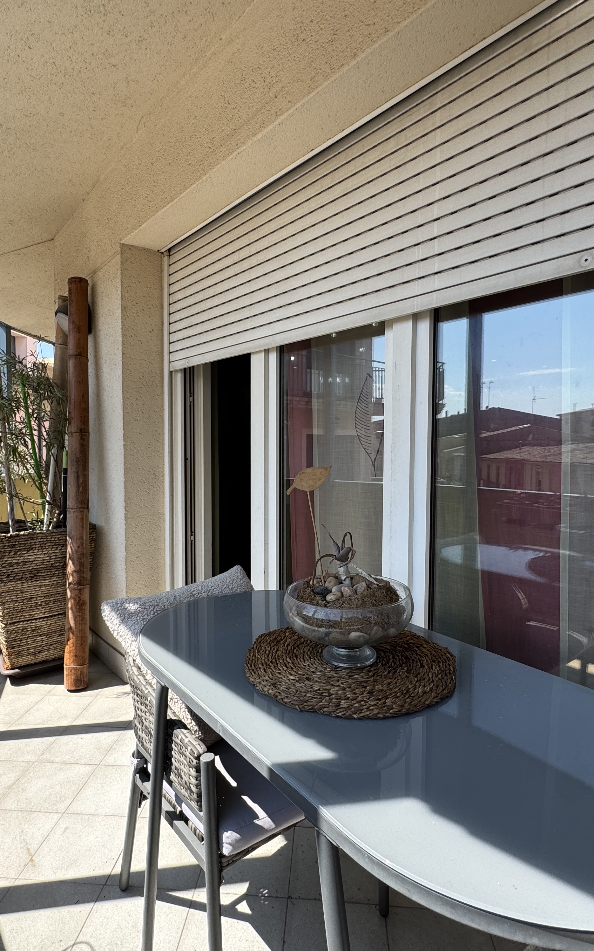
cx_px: 287
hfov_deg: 59.6
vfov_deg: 85.1
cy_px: 476
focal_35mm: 20
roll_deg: +0.0
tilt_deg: -3.9
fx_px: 518
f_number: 2.2
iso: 40
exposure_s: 1/537
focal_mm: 2.22
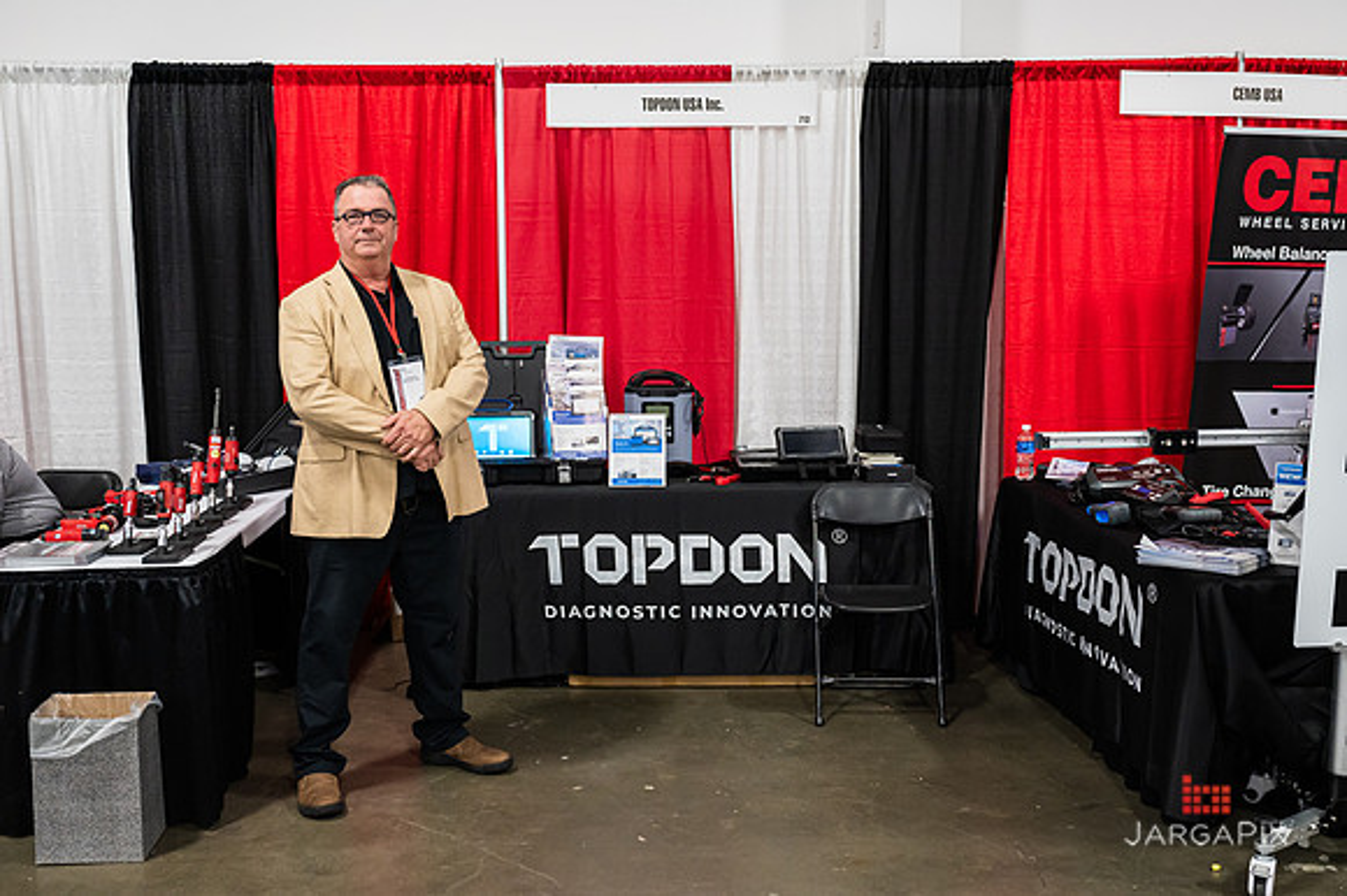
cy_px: 442
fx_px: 1372
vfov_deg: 36.2
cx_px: 683
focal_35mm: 37
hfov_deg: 52.3
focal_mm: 36
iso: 4000
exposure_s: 1/200
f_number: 4
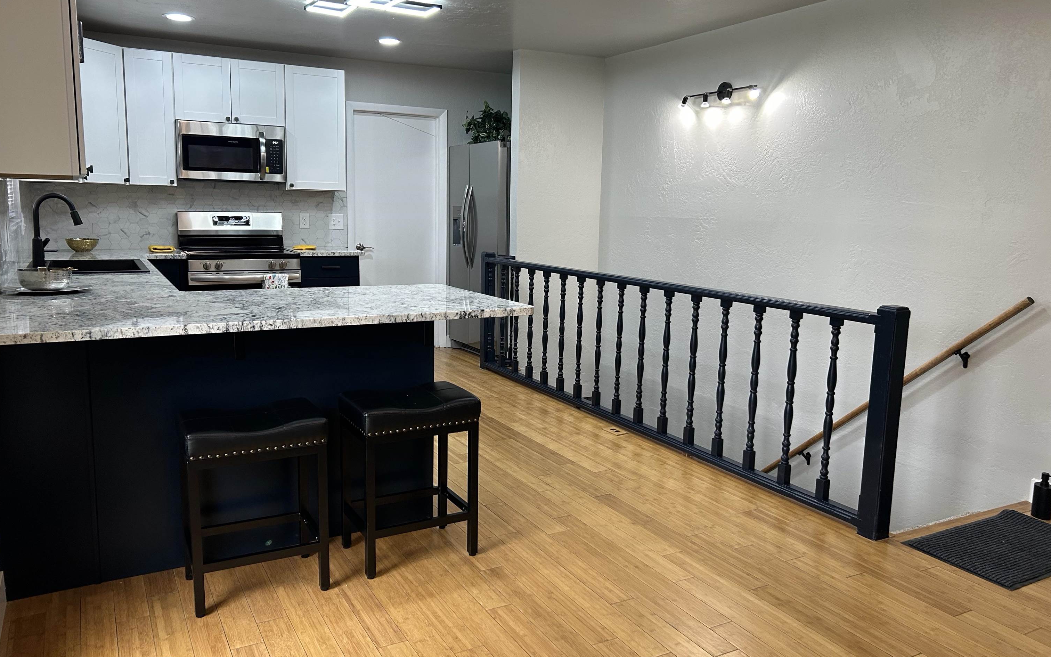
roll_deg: -0.9
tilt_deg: -8.5
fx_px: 802
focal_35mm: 28
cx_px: 518
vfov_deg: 44.5
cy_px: 314
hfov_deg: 66.5
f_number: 1.5
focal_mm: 5.7
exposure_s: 1/121
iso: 125
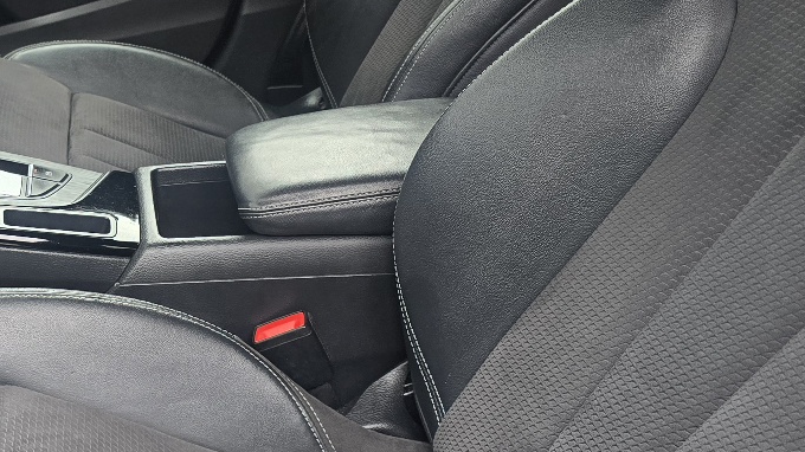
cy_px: 189
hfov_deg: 33.1
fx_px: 1259
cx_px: 37
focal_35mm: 59
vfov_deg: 20.3
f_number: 1.7
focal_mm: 6.3
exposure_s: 1/182
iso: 160
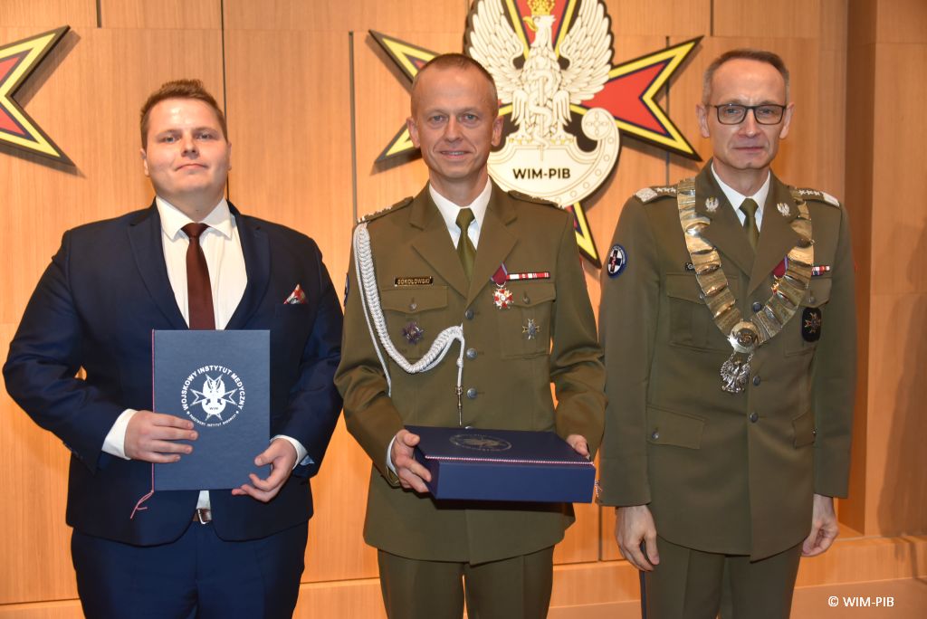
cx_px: 464
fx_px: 1082
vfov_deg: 31.9
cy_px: 310
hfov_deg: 46.4
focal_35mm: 42
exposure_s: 1/60
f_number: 4
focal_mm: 42
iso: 900
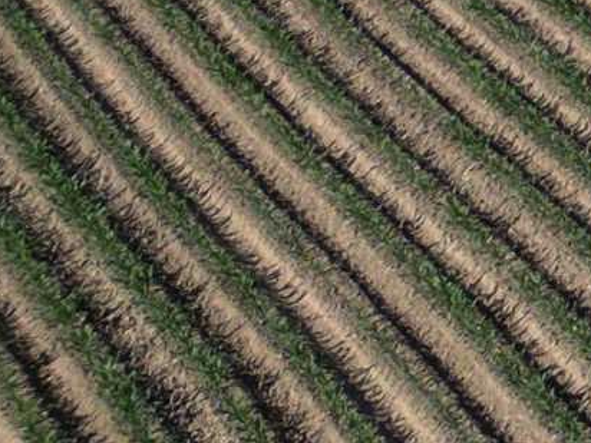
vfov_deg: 7.8
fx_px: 3056
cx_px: 2149
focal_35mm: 179
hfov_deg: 8.1
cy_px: -542
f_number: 1.7
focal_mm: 6.72
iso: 100
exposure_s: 1/3200
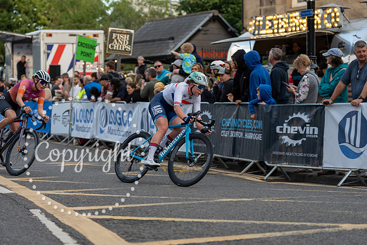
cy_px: 122
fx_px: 969
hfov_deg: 21.5
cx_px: 184
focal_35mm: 95
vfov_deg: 14.4
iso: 500
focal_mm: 95
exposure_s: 1/800
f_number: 3.2
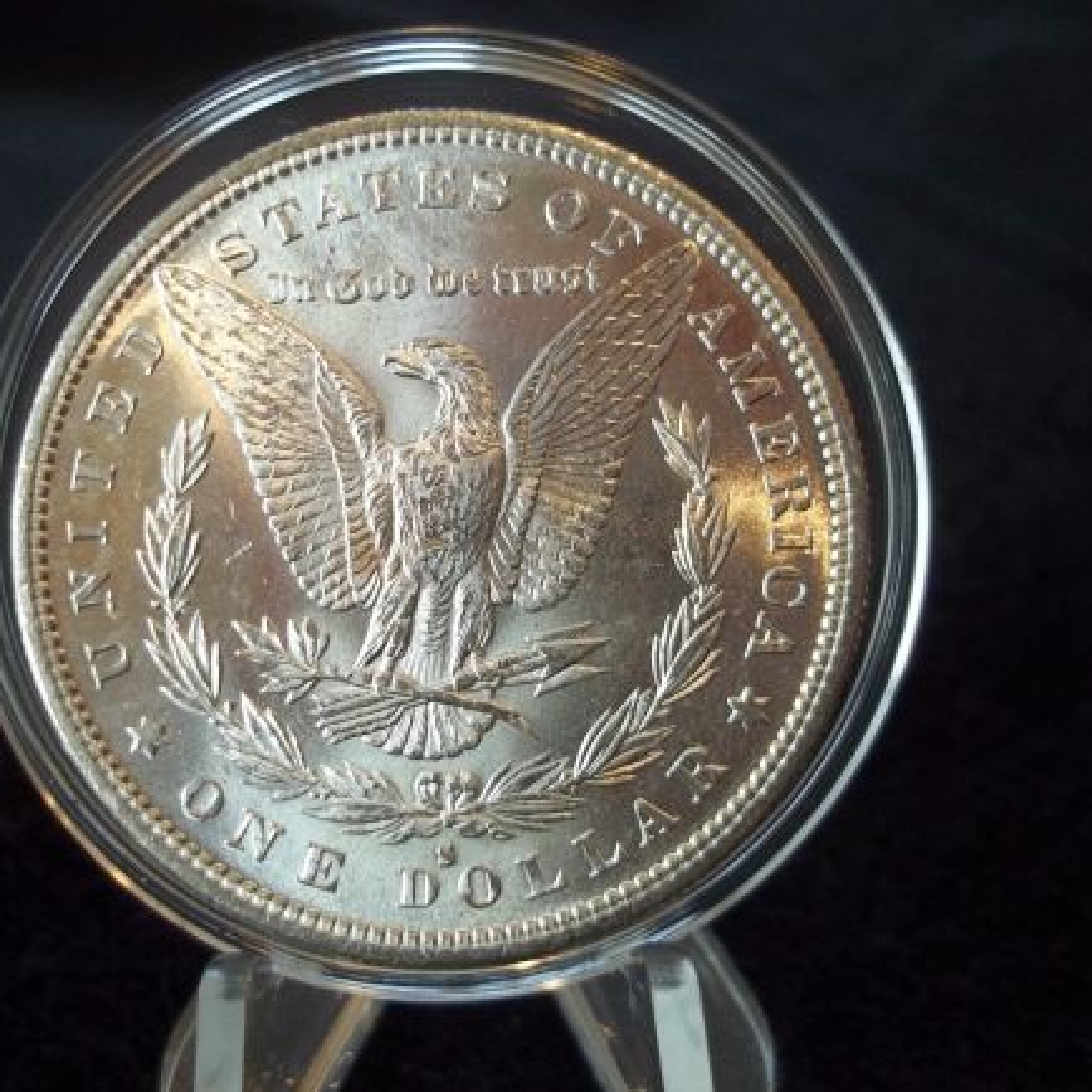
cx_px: 473
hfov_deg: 38.3
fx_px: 1570
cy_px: 541
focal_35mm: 44
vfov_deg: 38.3
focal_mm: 6.5
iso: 109
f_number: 3.1
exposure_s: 1/30
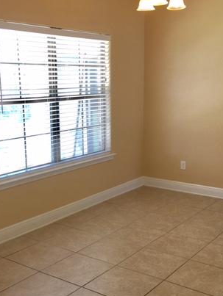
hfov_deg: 31.6
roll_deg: +0.1
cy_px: 164
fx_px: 394
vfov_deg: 41.2
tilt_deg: -9.1
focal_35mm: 46
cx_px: 109
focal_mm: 4.15
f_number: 2.2
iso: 32
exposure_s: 1/30
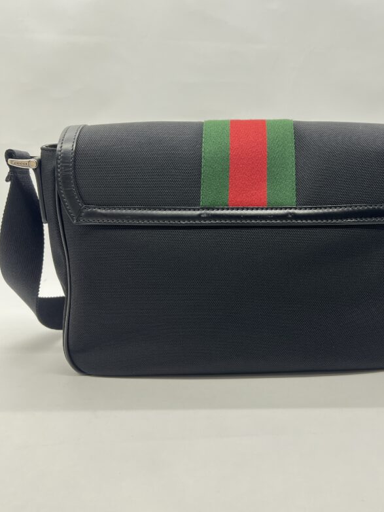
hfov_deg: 41.5
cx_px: 241
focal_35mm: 34
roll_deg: +1.1
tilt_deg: -4.5
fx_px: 503
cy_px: 209
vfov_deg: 53.6
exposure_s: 1/100
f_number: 1.5
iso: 50
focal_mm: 5.7
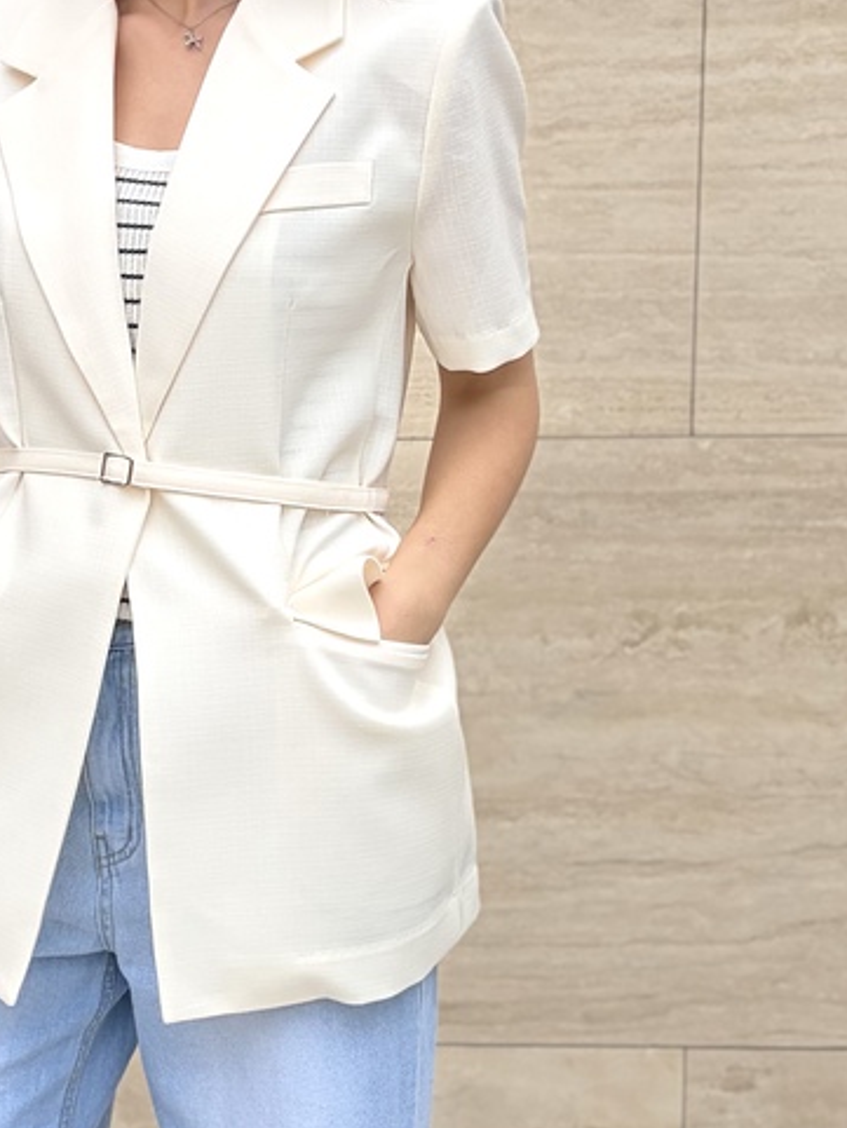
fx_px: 1761
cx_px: 75
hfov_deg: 26.1
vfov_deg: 33.4
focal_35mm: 54
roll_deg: +0.2
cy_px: 1051
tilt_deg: -10.8
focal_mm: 5.96
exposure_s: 1/629
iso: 50
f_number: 1.6
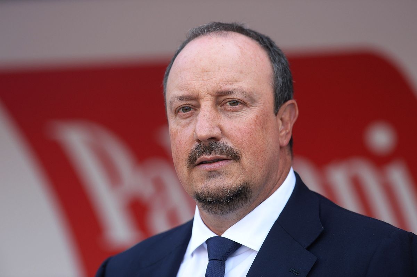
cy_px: 138
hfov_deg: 6.9
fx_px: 3472
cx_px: 208
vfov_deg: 4.6
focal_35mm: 300
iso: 640
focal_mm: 300
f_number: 4.5
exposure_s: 1/500
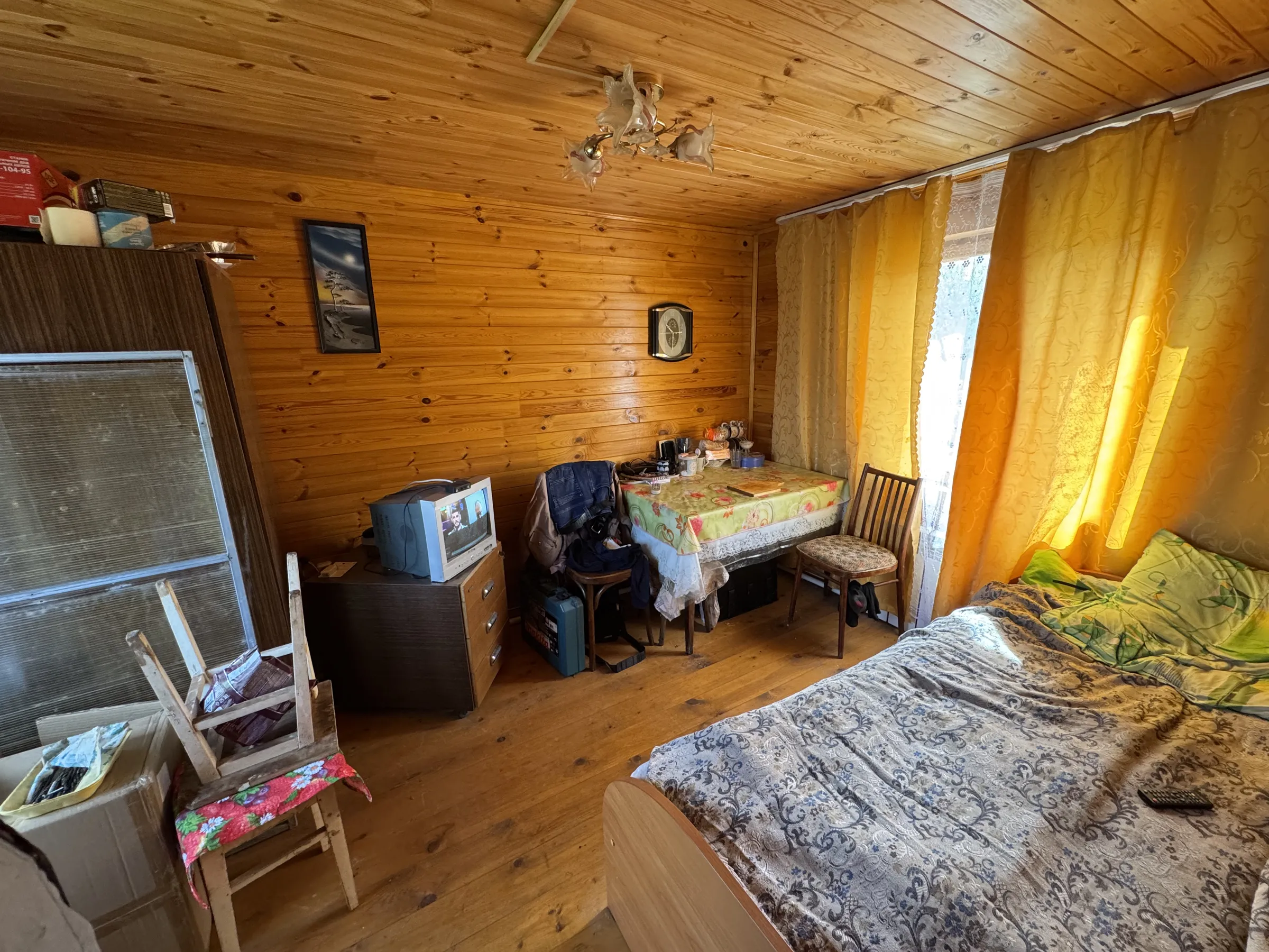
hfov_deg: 102.1
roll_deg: +1.6
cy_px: 476
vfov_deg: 85.7
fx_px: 513
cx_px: 634
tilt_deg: -15.4
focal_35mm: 14
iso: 320
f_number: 2.2
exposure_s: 1/86
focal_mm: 2.22
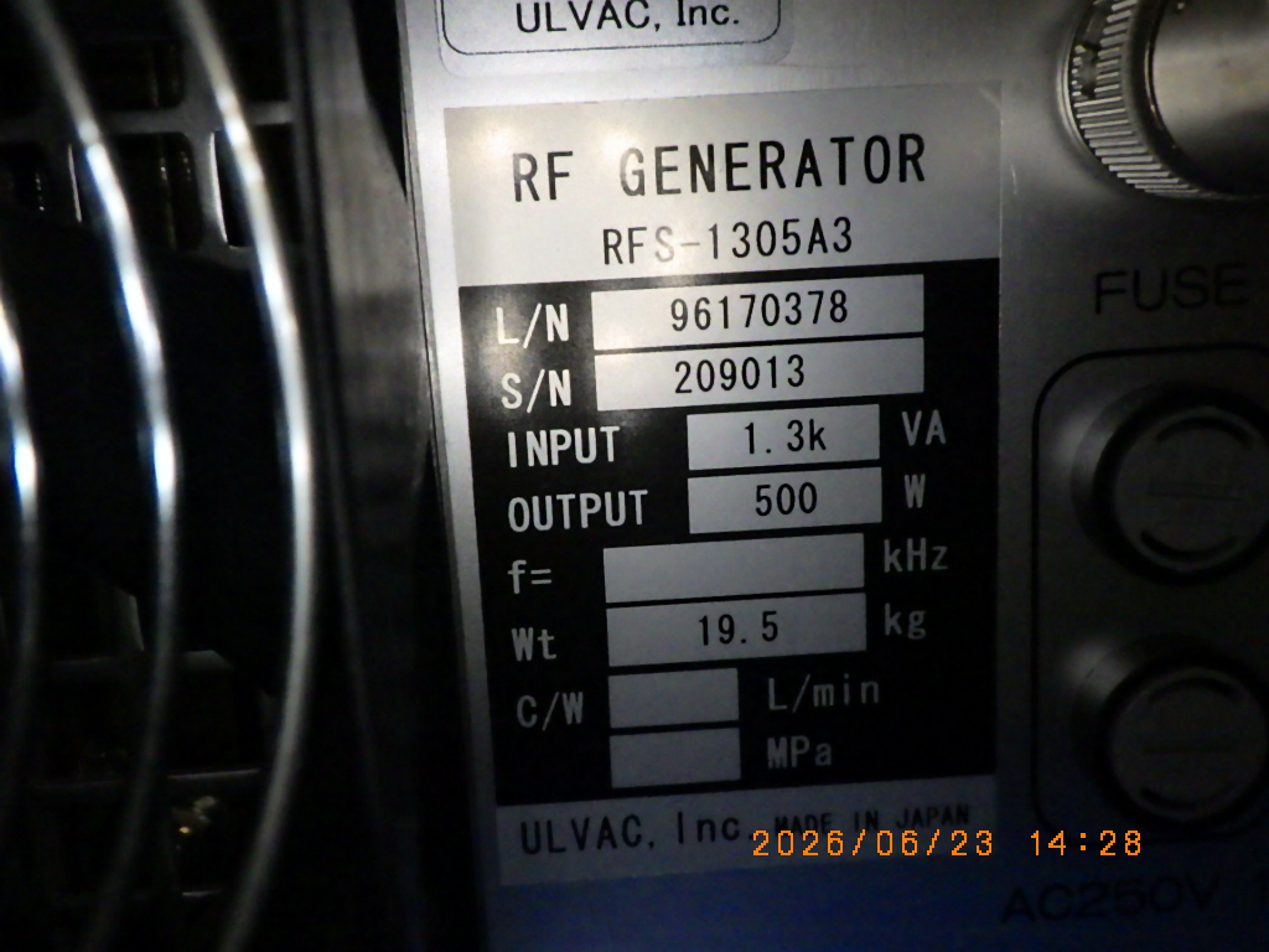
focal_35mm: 34
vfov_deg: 41.8
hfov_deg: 54.0
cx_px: 634
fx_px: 1246
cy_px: 476
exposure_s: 1/50
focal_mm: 6.1
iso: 1250
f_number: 3.8
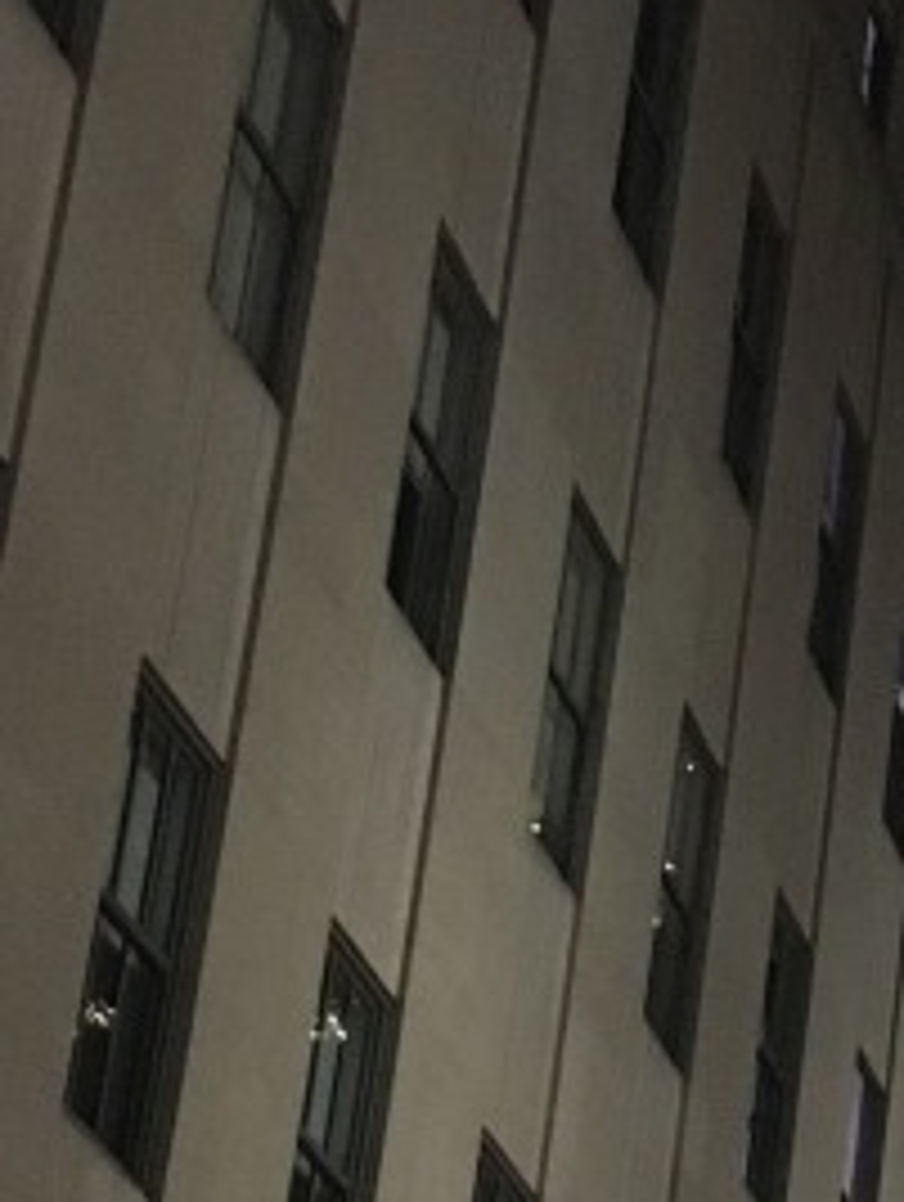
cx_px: 1799
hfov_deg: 9.4
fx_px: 5141
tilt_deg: +24.4
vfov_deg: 13.3
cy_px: 790
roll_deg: +0.5
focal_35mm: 148
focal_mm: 4.15
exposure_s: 1/30
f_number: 2.2
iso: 200
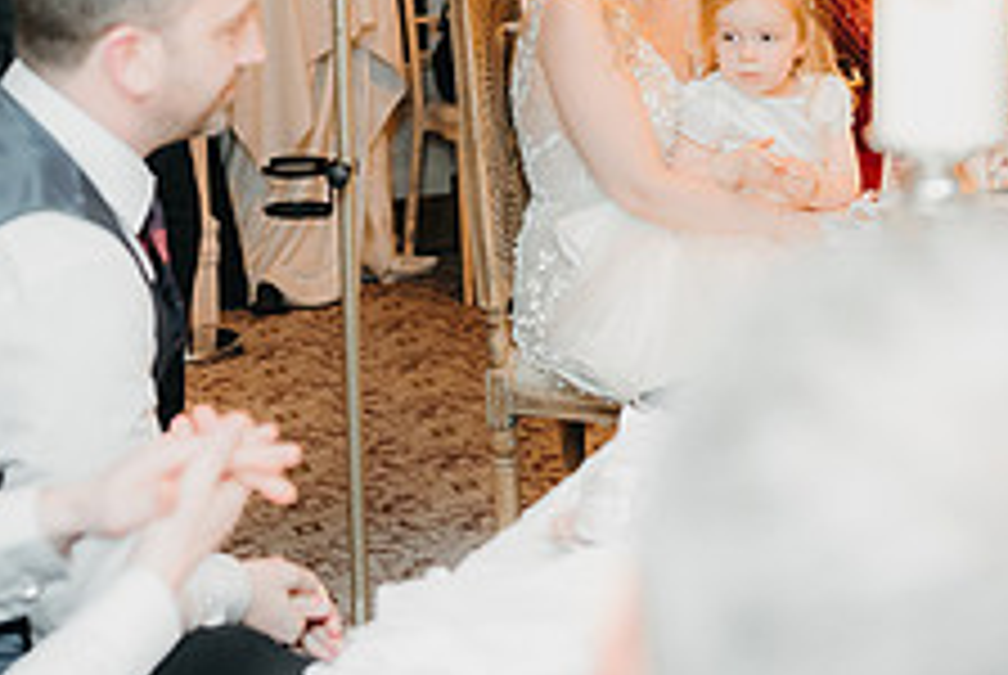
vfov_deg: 14.5
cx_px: 566
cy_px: 20
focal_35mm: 93
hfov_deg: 21.9
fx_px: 2607
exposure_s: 1/200
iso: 640
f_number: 2
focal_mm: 35
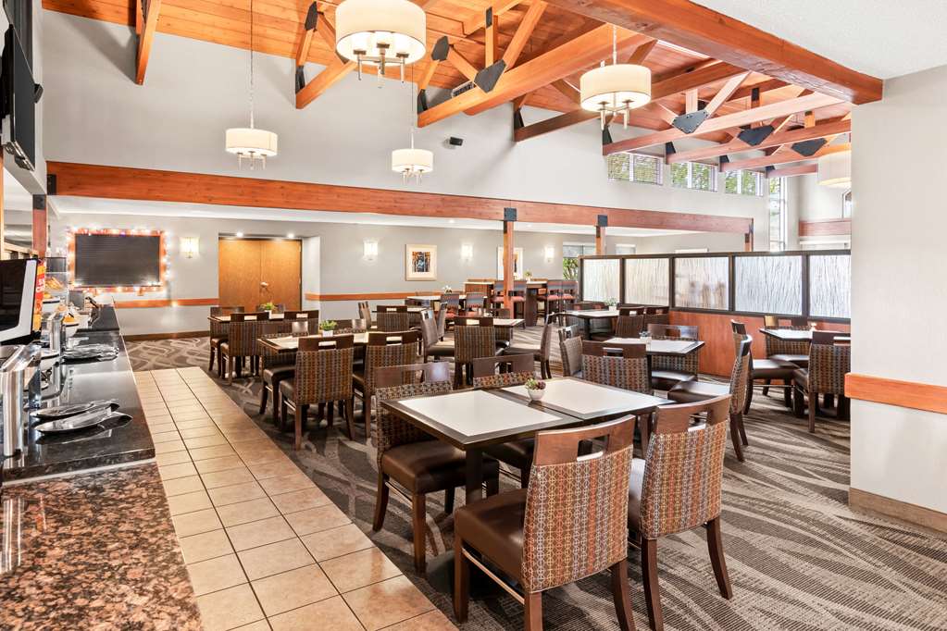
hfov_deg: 85.4
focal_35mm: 20
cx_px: 474
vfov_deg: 63.2
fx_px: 513
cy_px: 316
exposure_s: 1/1.25
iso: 400
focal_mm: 13
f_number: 8
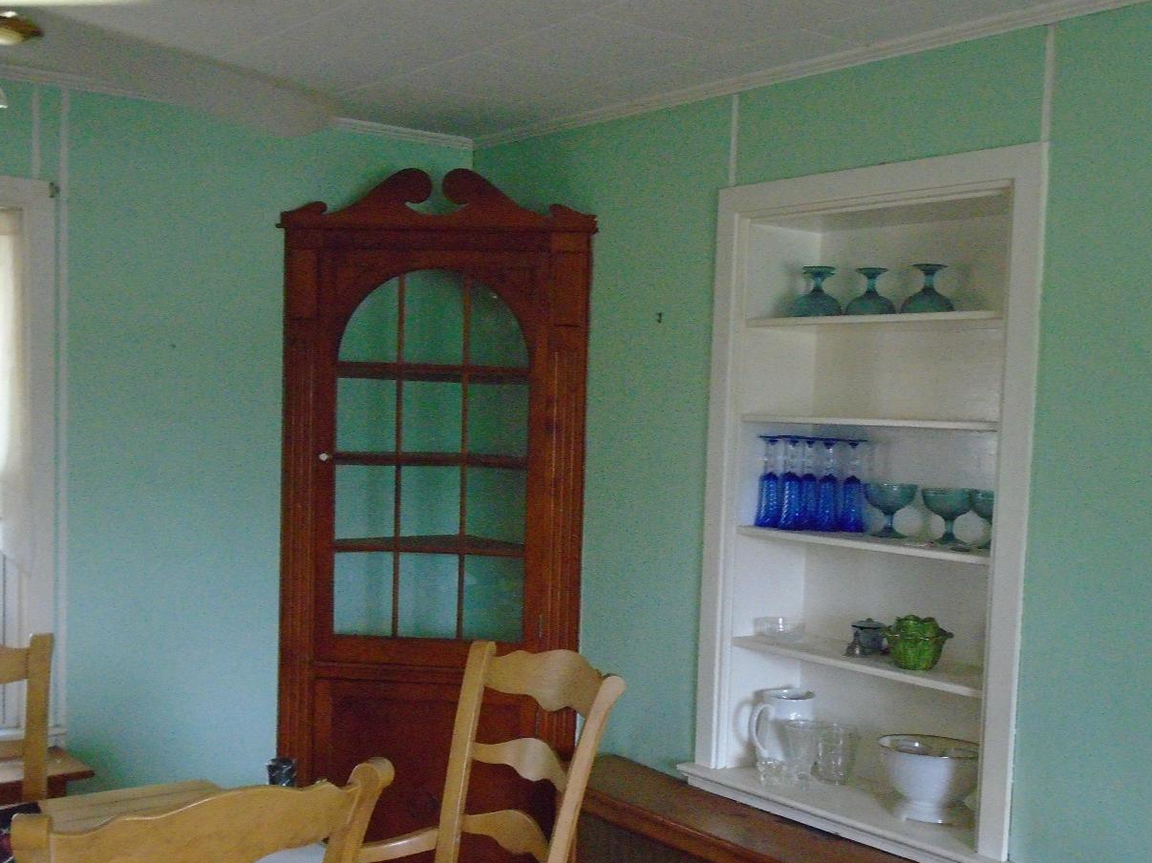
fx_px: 1431
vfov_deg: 33.5
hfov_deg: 43.8
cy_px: 514
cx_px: 611
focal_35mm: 43
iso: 800
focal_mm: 6.4
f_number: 3.8
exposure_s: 1/60
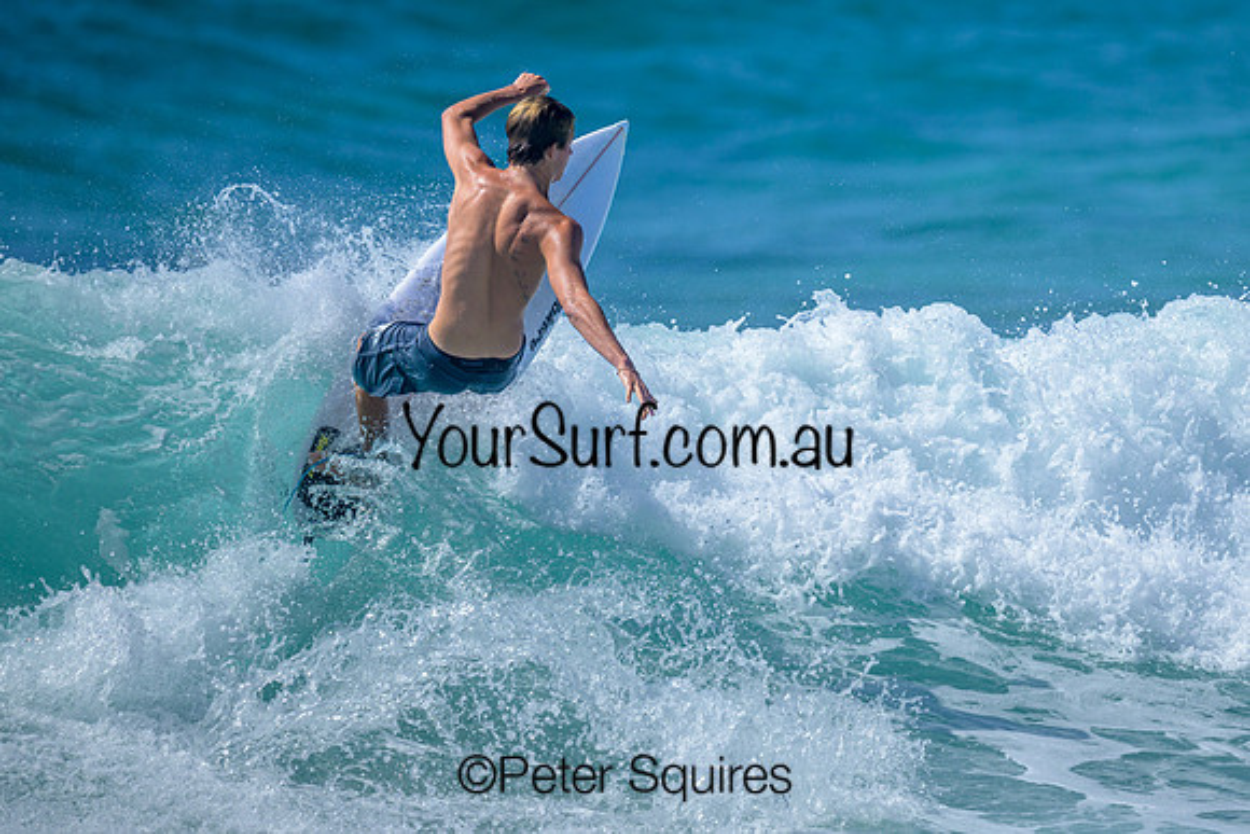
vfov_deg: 1.3
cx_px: 859
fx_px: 38197
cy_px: 388
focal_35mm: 1100
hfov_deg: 1.9
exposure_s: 1/2500
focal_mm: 800
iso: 250
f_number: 6.3
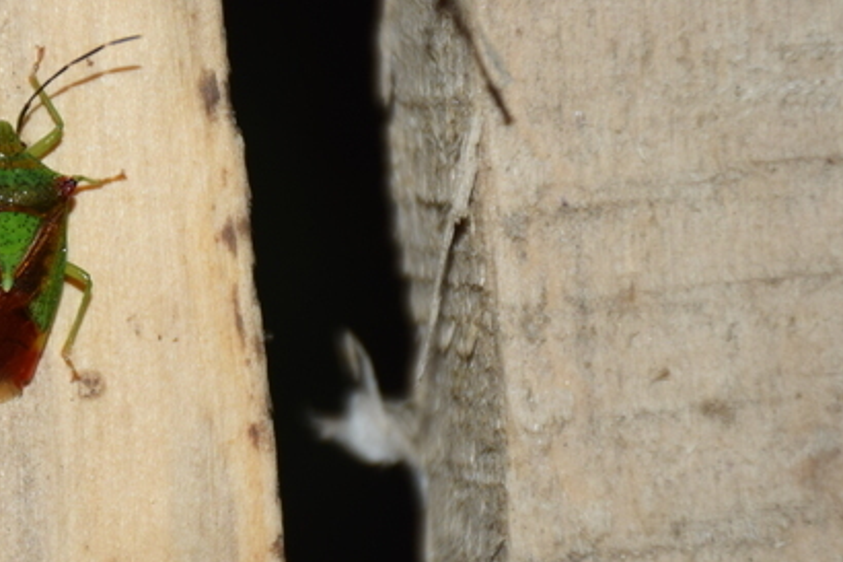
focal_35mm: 492
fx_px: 11516
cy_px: 303
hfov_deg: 4.2
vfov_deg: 2.8
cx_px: 16
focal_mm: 140
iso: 320
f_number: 7.1
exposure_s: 1/60
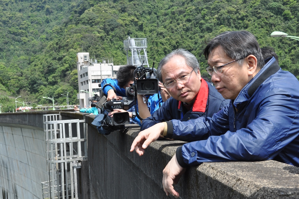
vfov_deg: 29.0
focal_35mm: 46
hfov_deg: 42.3
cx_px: 150
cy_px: 100
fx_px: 386
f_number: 10
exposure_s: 1/400
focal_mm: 31
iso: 400
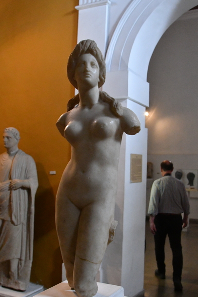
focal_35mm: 39
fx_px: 322
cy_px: 155
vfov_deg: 49.5
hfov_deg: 34.2
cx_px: 103
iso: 8000
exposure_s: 1/200
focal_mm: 24
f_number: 5.6
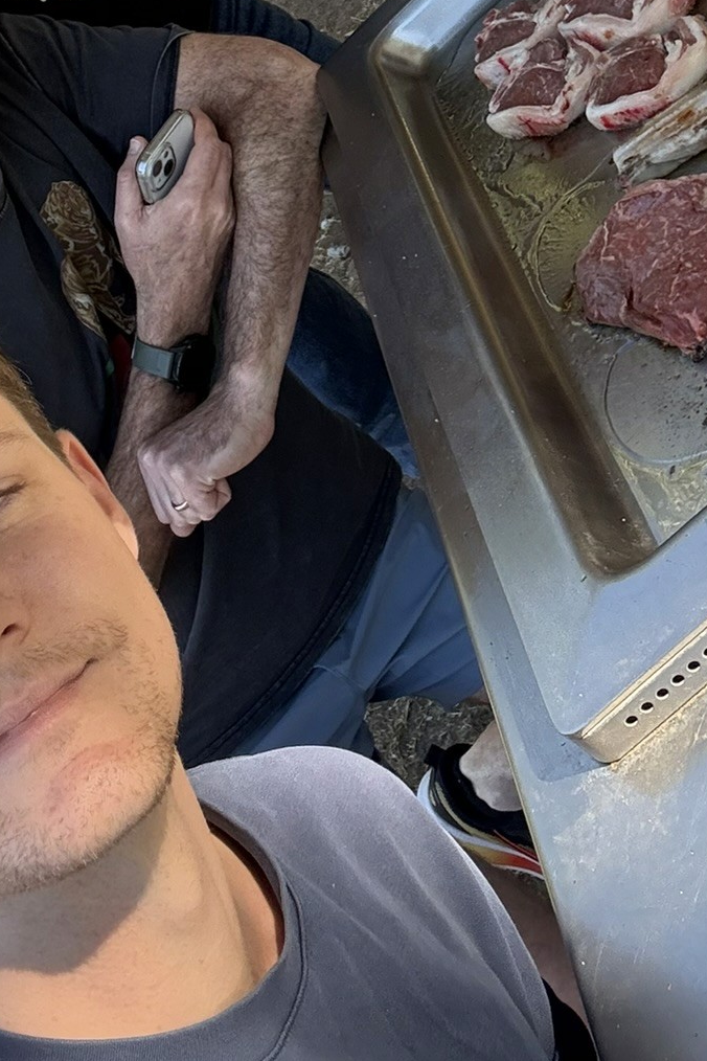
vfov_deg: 29.7
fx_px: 1856
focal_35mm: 63
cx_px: 270
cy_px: -7
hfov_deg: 21.5
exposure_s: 1/232
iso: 40
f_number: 1.9
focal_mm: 2.69
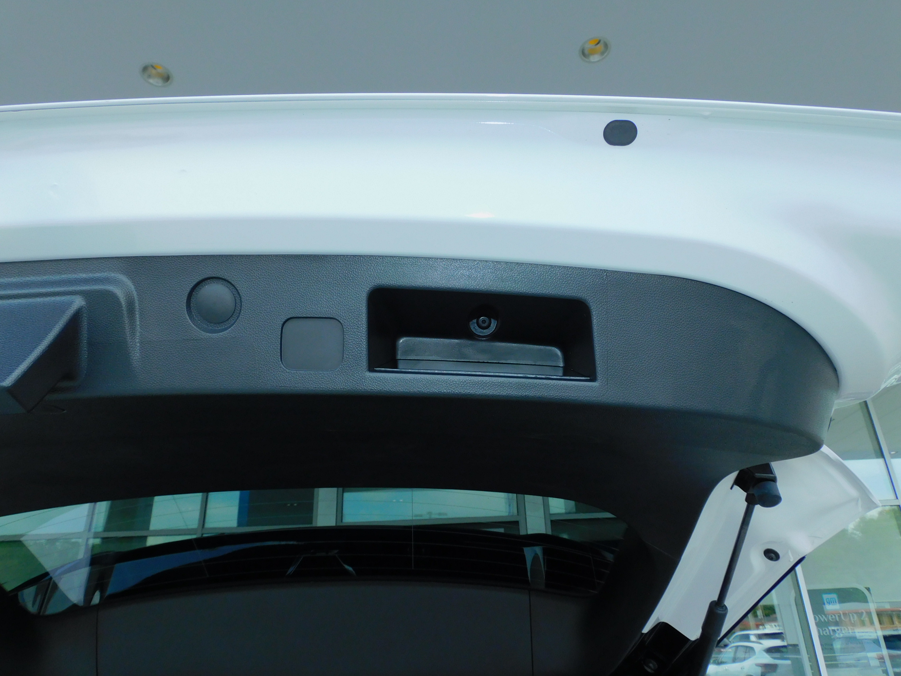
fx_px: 625
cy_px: 338
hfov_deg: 71.6
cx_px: 450
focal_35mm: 24
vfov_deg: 56.8
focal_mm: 4.3
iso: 125
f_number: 3.3
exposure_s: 1/200
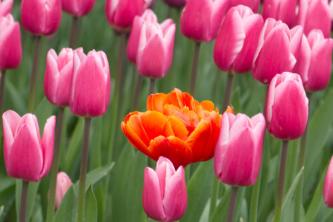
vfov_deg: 13.0
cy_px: 111
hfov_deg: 19.5
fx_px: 971
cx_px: 166
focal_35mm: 105
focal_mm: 105
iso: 100
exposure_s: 1/400
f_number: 4
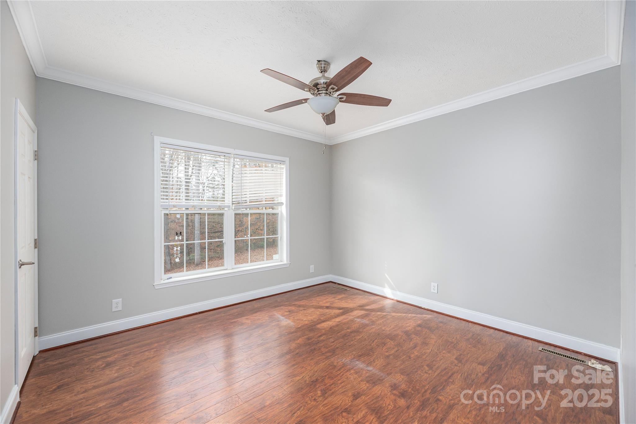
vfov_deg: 81.2
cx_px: 318
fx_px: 247
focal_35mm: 14
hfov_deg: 104.3
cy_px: 212
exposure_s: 1/200
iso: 320
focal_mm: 14
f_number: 7.1
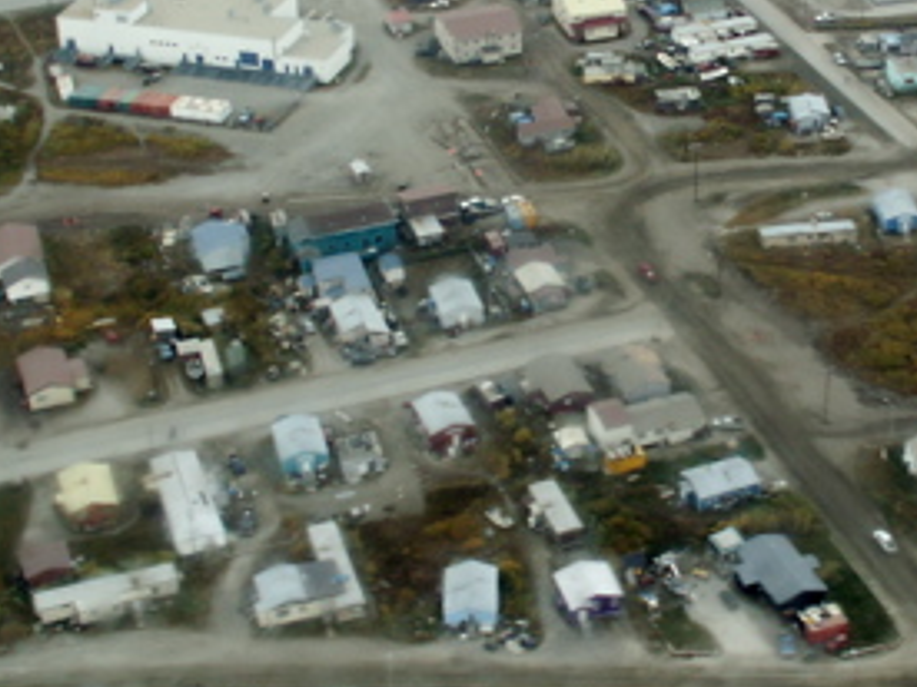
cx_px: 741
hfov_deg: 25.2
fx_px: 2013
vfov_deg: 19.4
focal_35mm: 76
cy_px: 259
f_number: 3.5
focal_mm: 5.86
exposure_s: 1/60
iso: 50
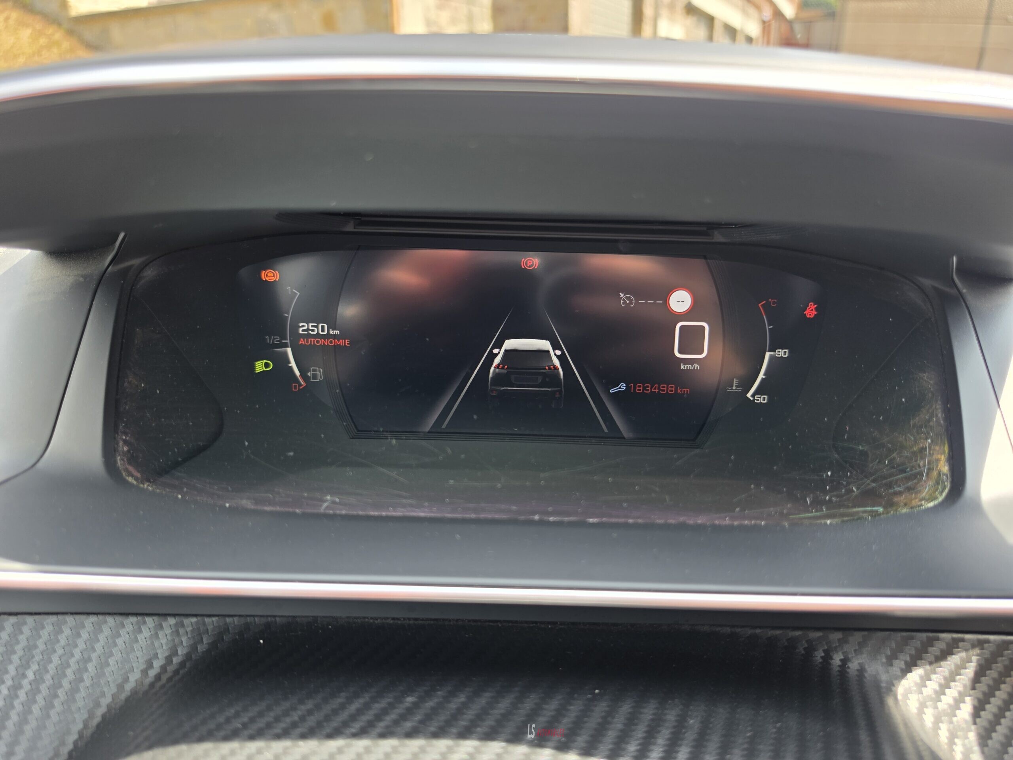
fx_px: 673
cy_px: 380
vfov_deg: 58.9
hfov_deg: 73.9
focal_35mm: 23
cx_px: 506
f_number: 1.4
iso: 25
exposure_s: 1/180
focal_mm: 6.5
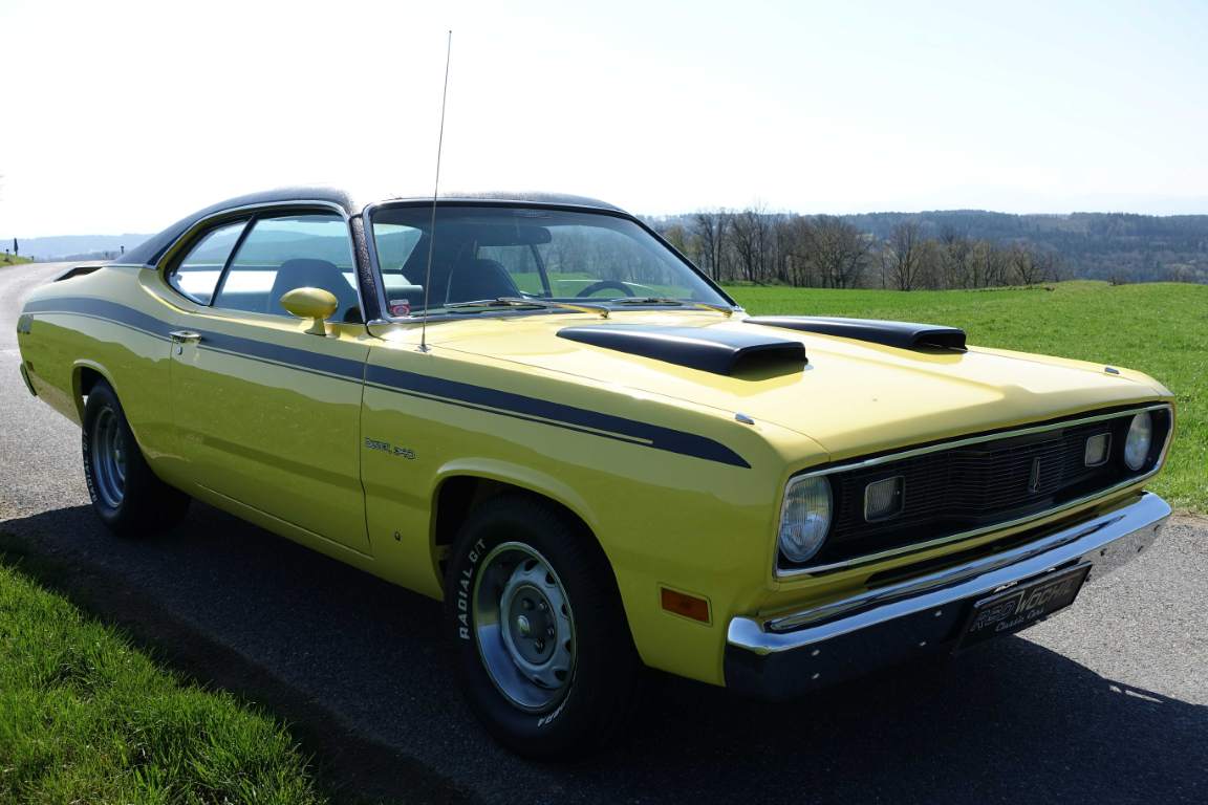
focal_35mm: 34
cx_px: 604
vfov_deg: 38.9
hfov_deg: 55.8
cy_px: 402
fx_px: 1141
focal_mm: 12.48
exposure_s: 1/800
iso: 125
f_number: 4.5
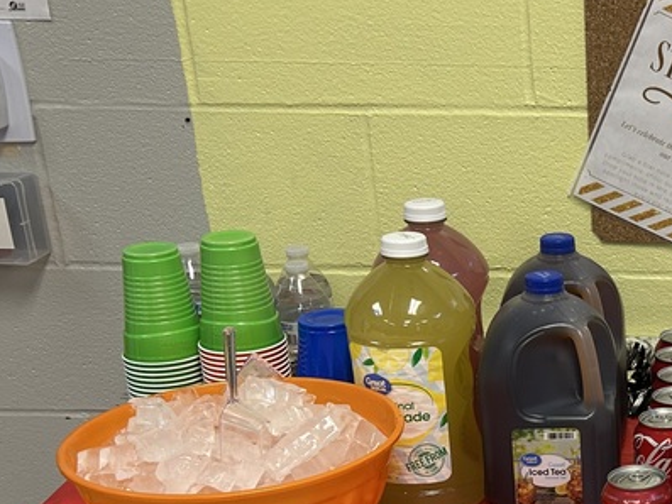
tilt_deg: -23.5
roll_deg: -0.3
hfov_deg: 26.6
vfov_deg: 21.6
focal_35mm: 67
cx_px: 743
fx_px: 1301
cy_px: 421
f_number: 1.5
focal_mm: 5.7
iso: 64
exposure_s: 1/60
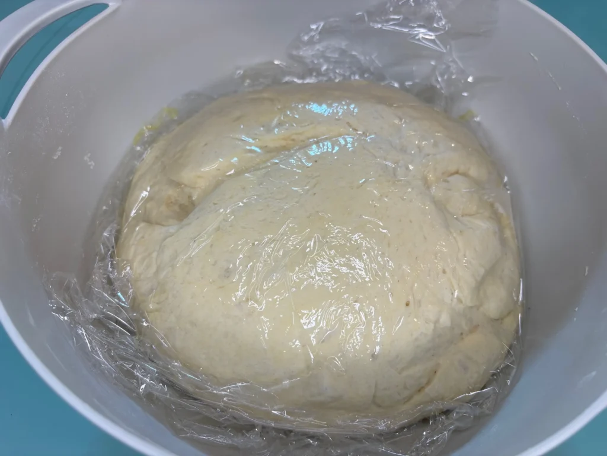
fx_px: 456
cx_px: 304
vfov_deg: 53.1
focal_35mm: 26
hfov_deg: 67.3
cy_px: 228
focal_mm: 5.96
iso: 50
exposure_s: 1/120
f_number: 1.6
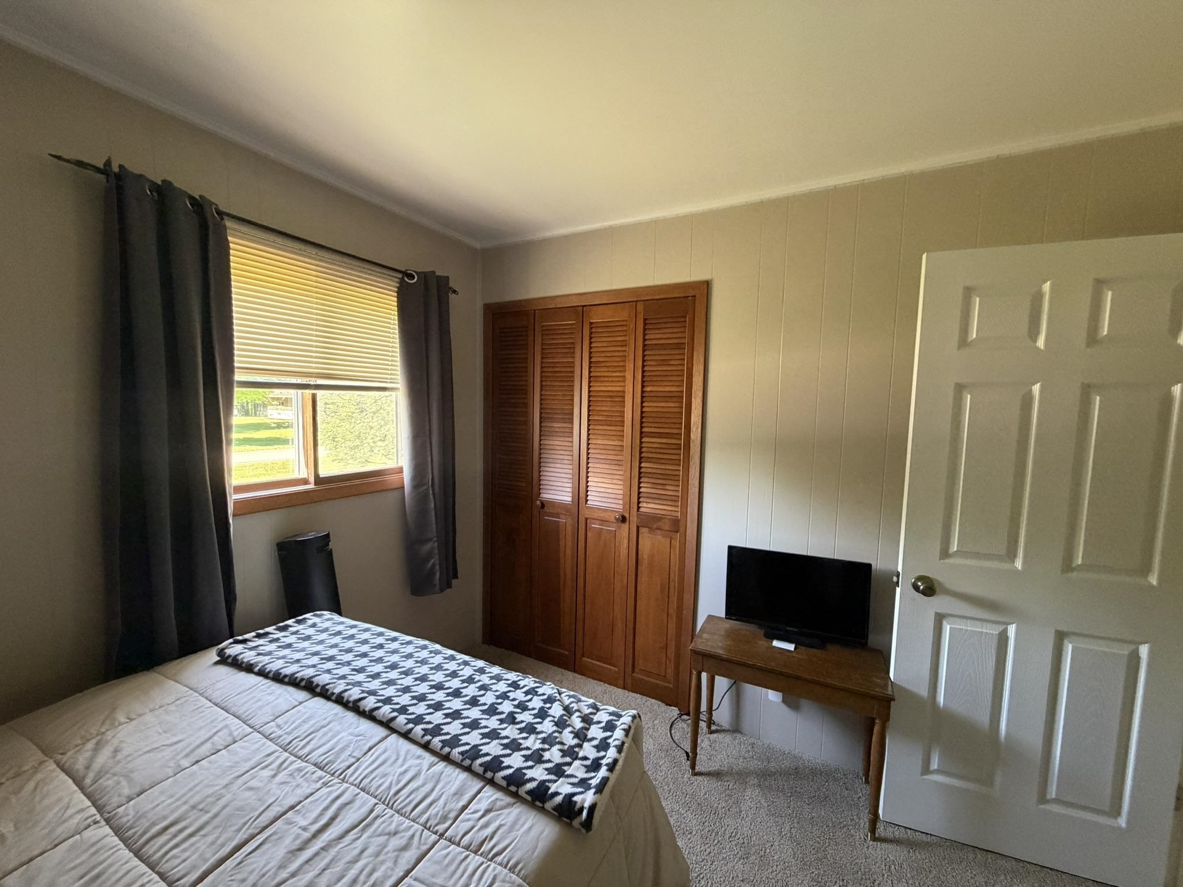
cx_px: 592
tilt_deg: -5.1
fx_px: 478
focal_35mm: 14
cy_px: 444
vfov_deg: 85.7
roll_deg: -0.8
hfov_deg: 102.1
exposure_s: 1/60
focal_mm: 2.22
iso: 400
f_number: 2.2
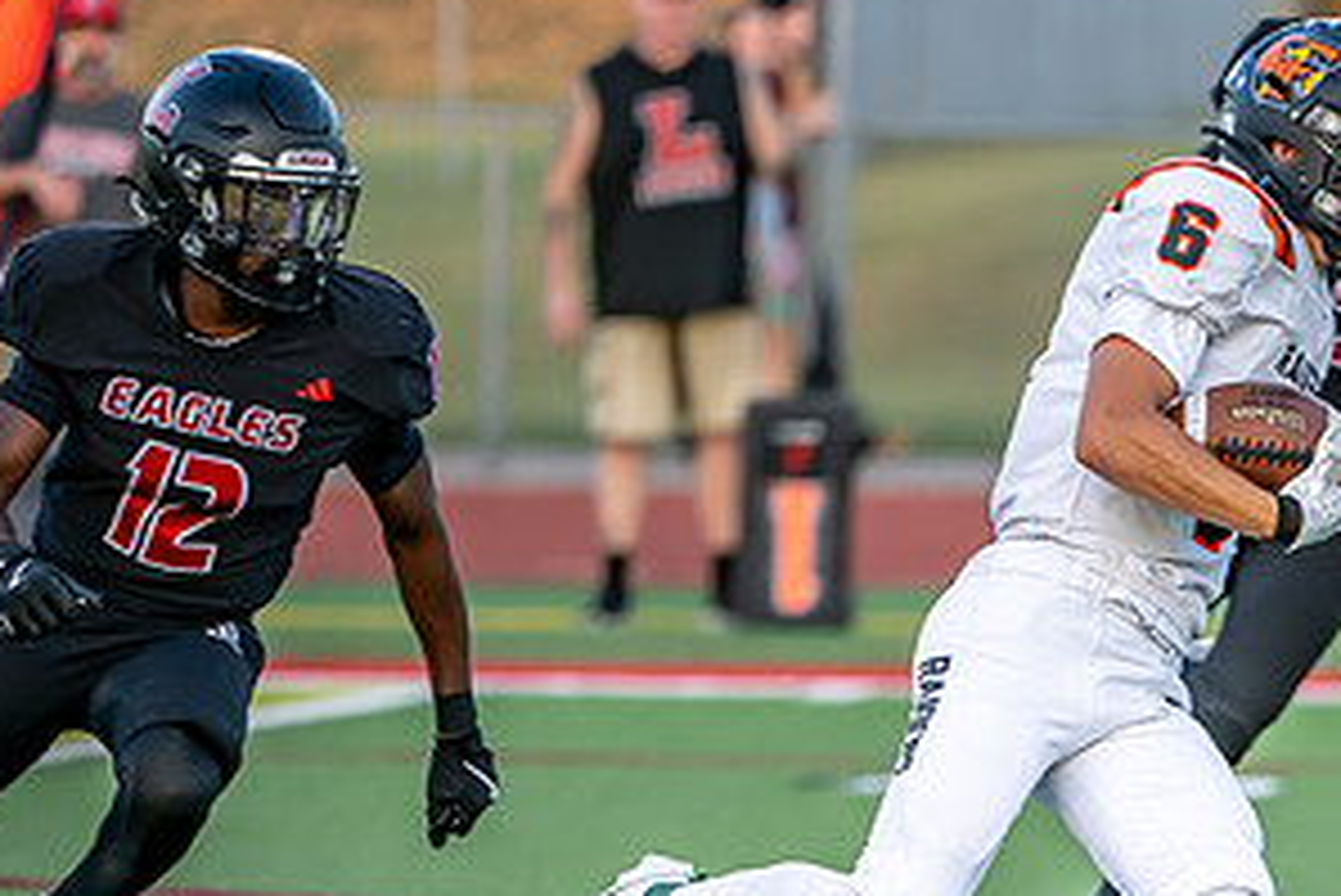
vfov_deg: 2.4
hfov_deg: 3.6
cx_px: 1254
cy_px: 874
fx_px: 21614
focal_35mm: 580
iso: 360
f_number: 2.8
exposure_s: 1/1000
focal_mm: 200
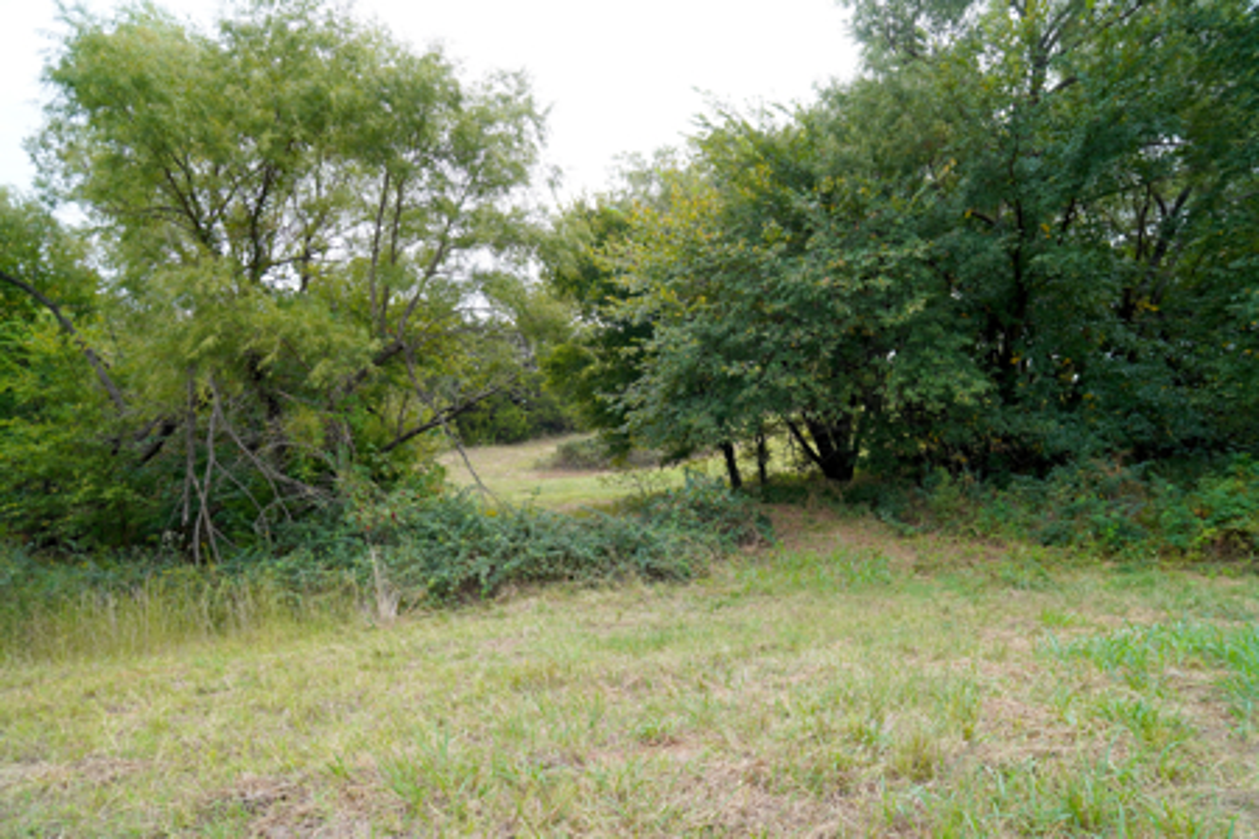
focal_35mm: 24
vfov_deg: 53.1
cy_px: 420
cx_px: 630
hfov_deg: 73.7
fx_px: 839
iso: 200
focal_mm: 16
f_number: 4
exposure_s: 1/160
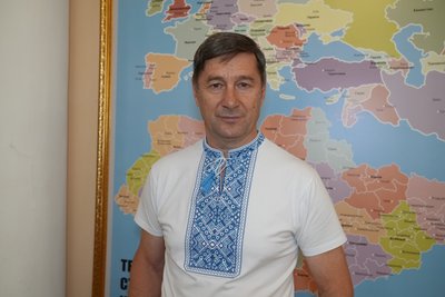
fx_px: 408
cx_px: 222
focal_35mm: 33
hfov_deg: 57.2
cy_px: 148
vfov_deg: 40.0
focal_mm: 33
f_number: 4
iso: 4000
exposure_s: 1/160
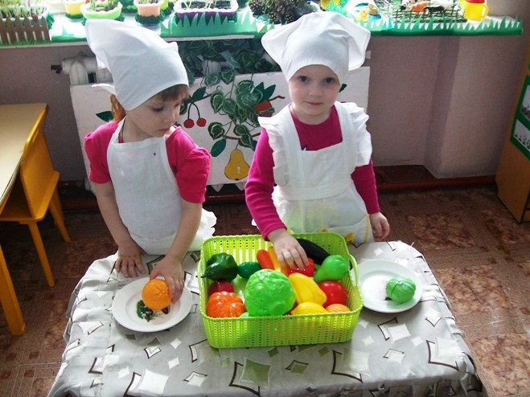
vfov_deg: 39.6
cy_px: 198
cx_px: 265
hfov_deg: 51.4
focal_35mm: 36
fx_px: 551
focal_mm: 6
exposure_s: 1/40
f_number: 2.7
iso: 80
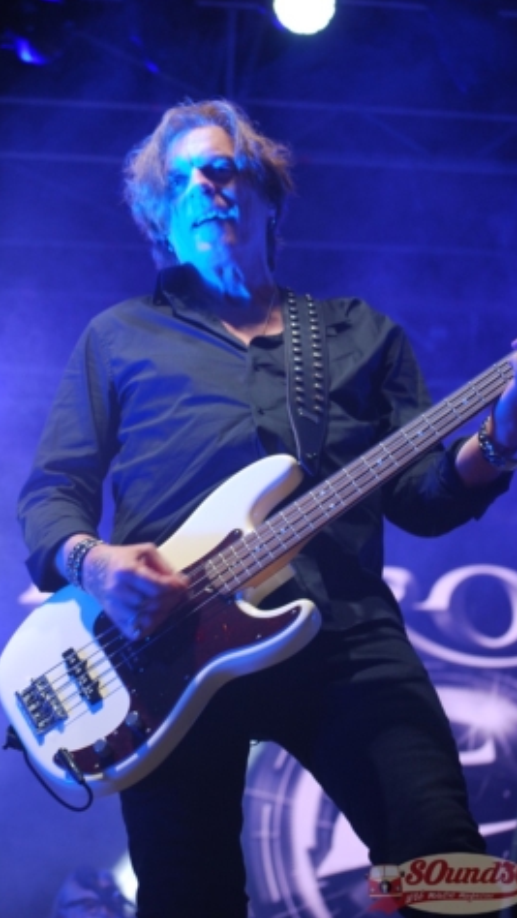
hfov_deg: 13.8
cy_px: 455
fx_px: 2131
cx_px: 224
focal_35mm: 88
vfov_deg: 24.3
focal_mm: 55
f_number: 4
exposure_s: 1/30
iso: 250
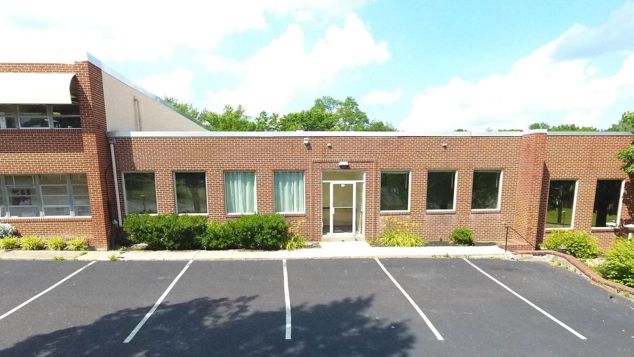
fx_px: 370
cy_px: 236
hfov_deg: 81.2
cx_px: 317
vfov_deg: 50.6
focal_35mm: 22
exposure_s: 1/5000
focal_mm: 3.61
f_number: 2.8
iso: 1600
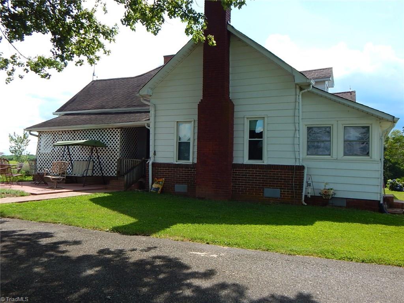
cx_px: 202
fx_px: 362
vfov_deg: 45.4
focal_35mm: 31
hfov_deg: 58.4
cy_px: 152
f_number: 3.2
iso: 125
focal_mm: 5.6
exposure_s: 1/800
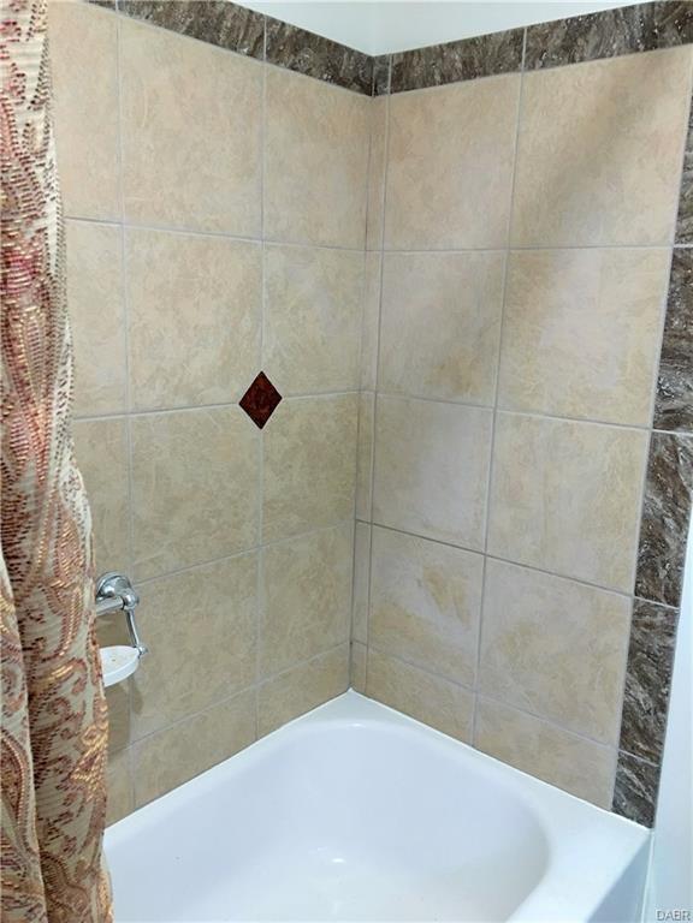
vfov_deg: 61.7
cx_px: 346
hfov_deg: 48.2
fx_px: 774
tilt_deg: -10.7
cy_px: 462
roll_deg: -1.7
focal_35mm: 29
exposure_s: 1/15
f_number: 2.2
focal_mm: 4.15
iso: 64
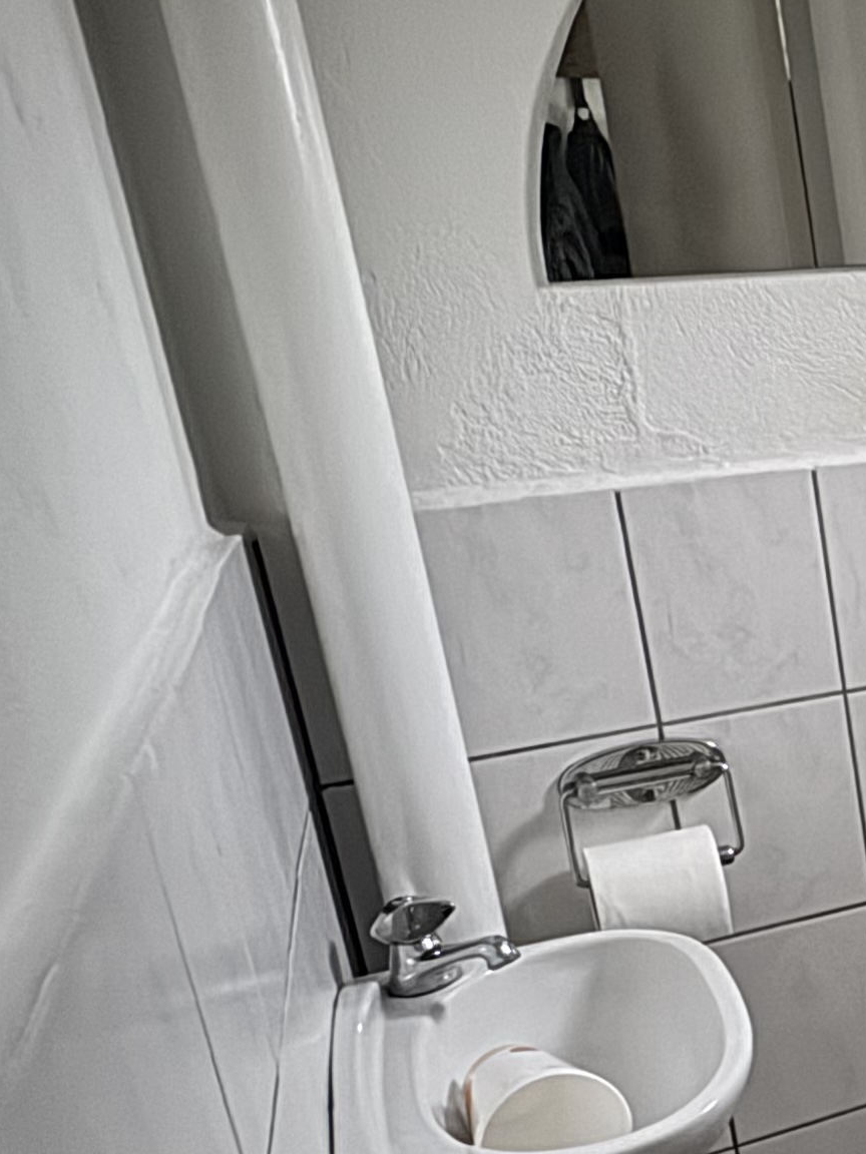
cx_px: 1400
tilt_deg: -18.0
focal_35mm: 49
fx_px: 1634
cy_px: 713
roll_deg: +1.9
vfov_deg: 38.7
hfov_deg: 22.5
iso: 1250
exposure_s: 1/43
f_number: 2.2
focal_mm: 2.22
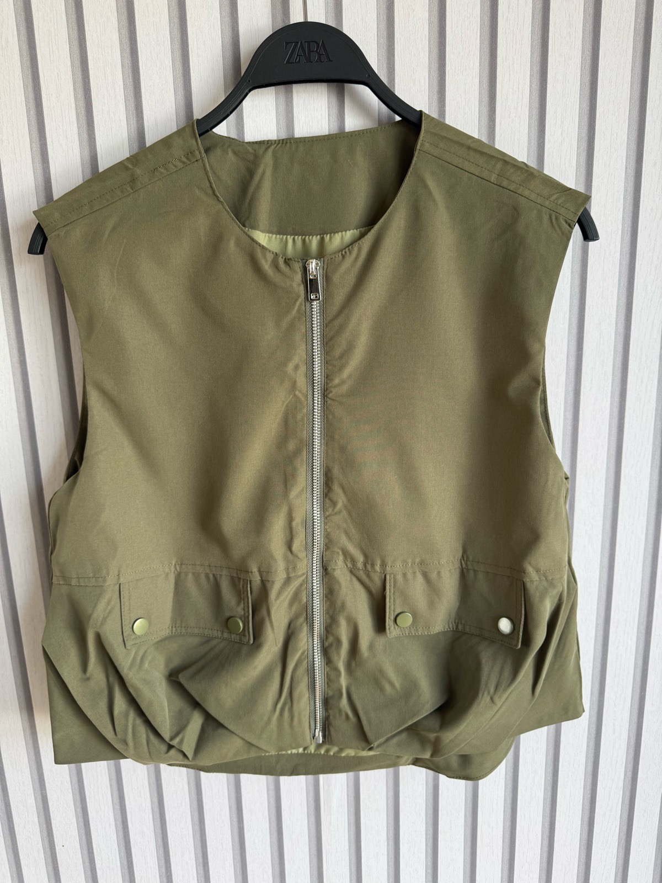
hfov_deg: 56.8
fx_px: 612
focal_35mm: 24
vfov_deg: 71.6
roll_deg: +1.5
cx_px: 331
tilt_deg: -11.7
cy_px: 442
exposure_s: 1/121
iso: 100
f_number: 1.78
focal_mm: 6.76
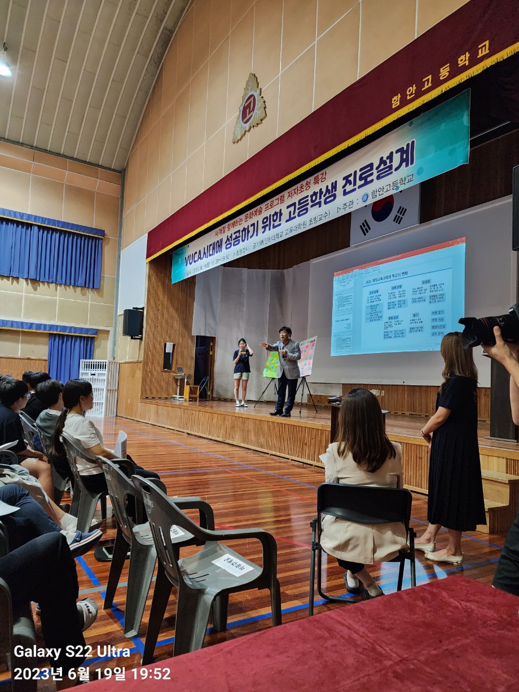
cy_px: 356
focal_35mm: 24
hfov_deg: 56.8
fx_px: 480
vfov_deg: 71.6
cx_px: 250
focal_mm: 6.4
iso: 1000
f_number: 1.8
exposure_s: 1/120
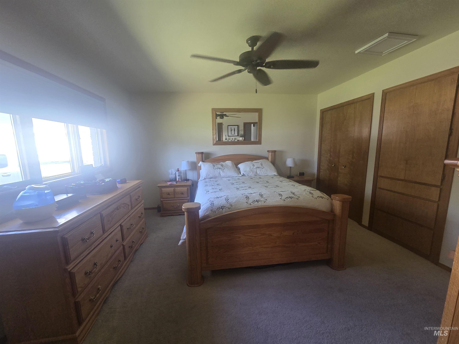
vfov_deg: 89.9
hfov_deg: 106.2
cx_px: 230
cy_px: 172
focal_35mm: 13
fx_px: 172
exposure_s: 1/60
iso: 200
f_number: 2.2
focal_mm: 2.2
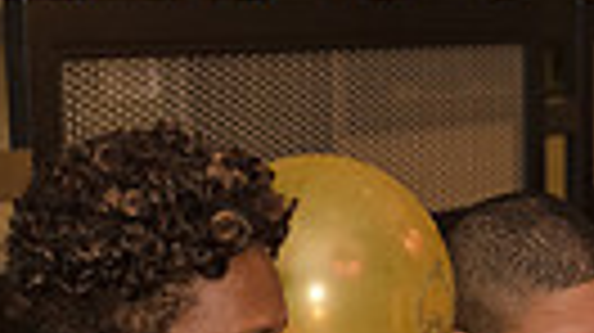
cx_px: 432
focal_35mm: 193
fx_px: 3037
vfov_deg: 6.0
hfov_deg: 11.1
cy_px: 772
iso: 1250
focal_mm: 42
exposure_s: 1/320
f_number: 3.5
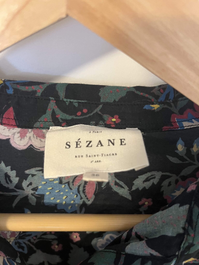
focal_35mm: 26
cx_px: 100
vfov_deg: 67.3
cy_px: 132
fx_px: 199
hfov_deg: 53.1
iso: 500
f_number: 1.6
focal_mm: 5.1
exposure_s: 1/40
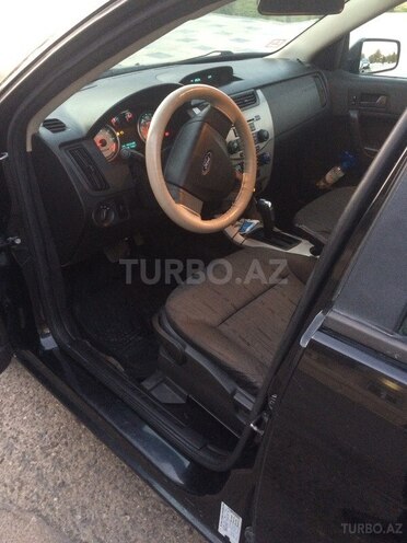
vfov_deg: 61.7
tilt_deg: -34.8
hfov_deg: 48.2
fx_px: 455
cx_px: 204
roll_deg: -4.0
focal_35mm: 29
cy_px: 272
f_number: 2.2
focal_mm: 4.15
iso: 320
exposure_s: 1/17
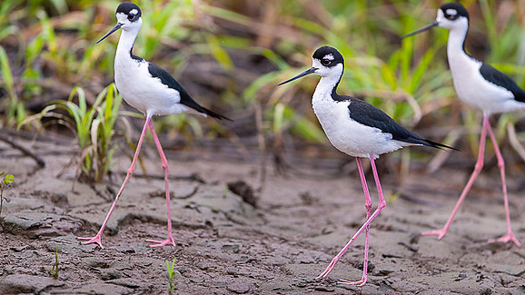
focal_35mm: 526
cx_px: 262
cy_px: 159
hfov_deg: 4.1
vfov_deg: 2.3
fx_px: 7322
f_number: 4
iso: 800
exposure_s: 1/640
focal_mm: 500
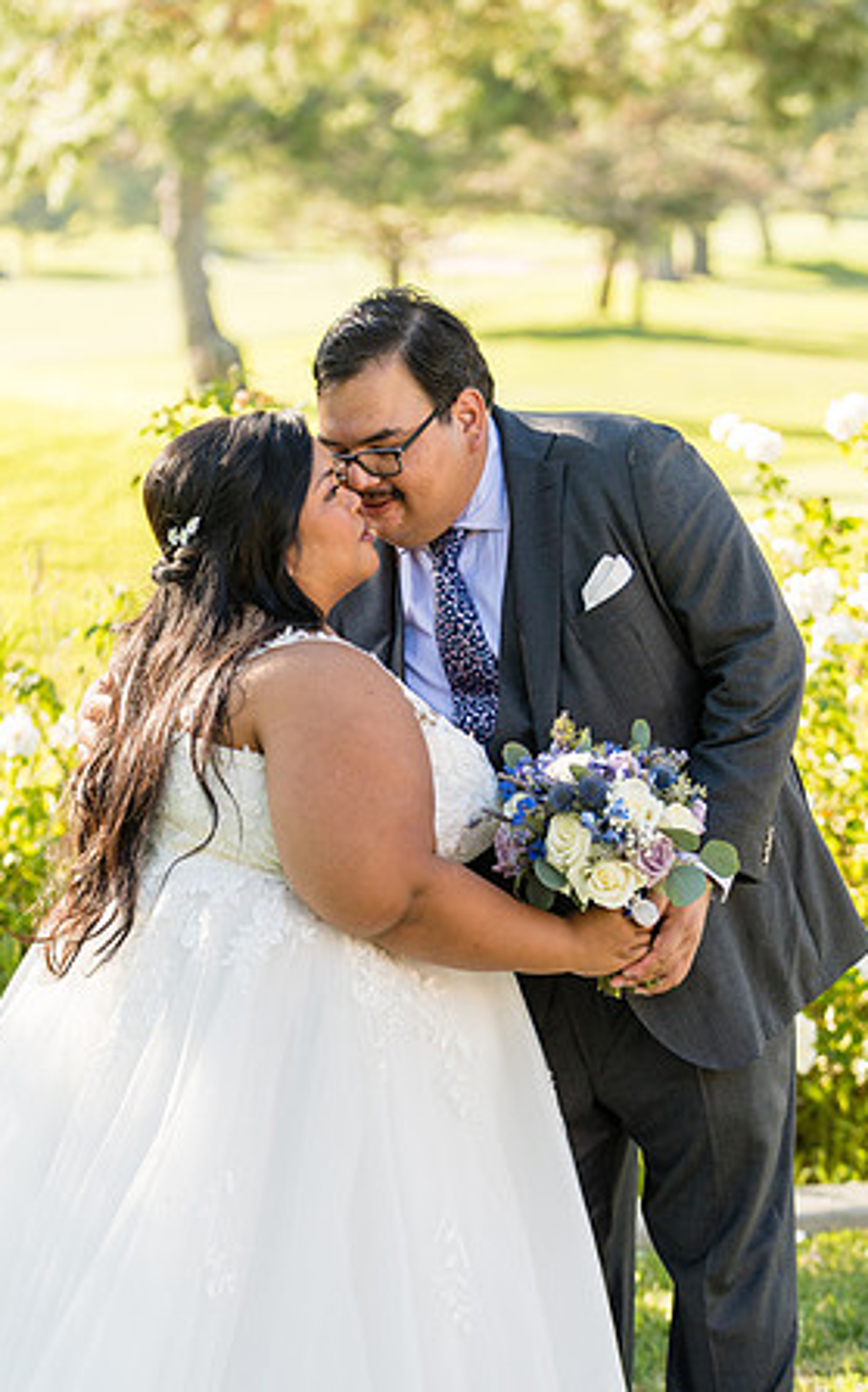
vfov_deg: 18.3
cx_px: 451
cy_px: 698
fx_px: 4319
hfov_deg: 11.5
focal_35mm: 114
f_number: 2.8
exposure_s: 1/640
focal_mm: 74
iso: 200
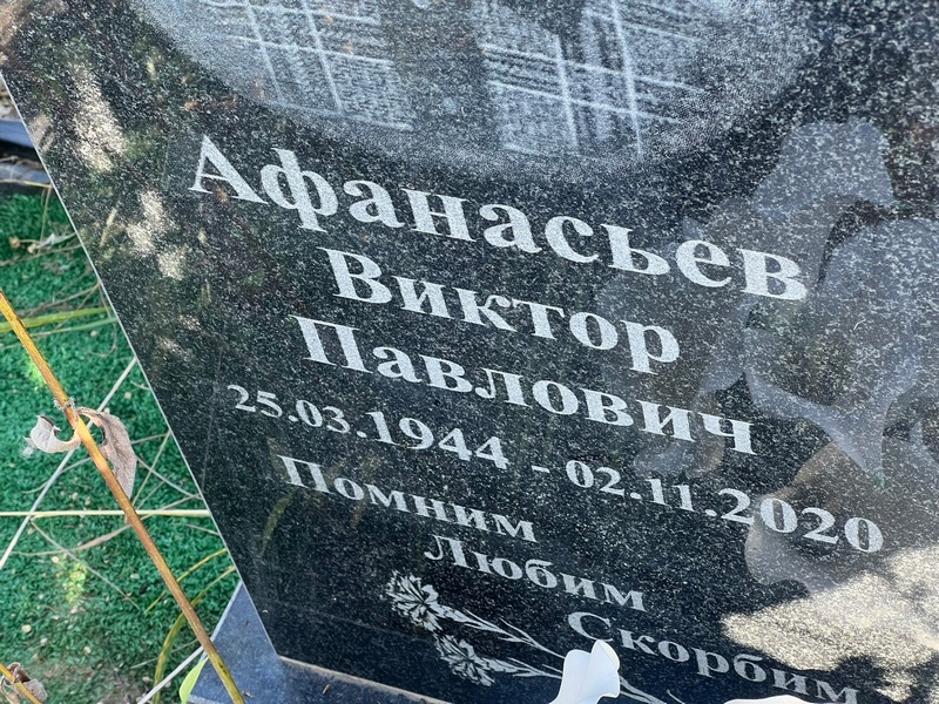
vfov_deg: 19.1
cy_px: 352
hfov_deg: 25.3
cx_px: 470
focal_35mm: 77
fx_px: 2089
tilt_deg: -50.8
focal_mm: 9
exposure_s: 1/99
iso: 64
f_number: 2.8
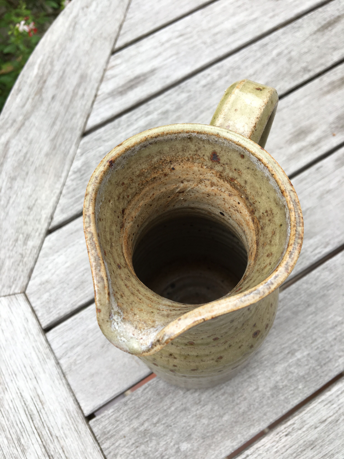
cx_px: 172
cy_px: 230
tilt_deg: -67.6
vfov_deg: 61.7
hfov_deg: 48.2
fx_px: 384
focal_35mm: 29
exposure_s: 1/173
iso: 25
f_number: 2.2
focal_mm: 4.15
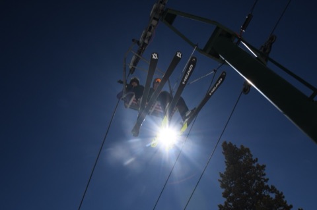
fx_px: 238
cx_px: 158
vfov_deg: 47.8
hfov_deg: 67.4
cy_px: 105
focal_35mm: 27
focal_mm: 18
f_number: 11
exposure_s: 1/3200
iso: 400
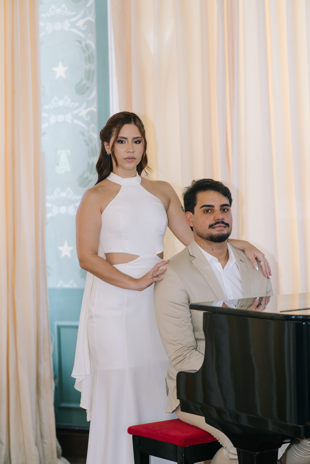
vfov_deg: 23.9
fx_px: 1098
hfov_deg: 16.1
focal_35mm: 85
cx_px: 155
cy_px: 232
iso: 320
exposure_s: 1/200
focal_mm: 85
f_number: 3.2
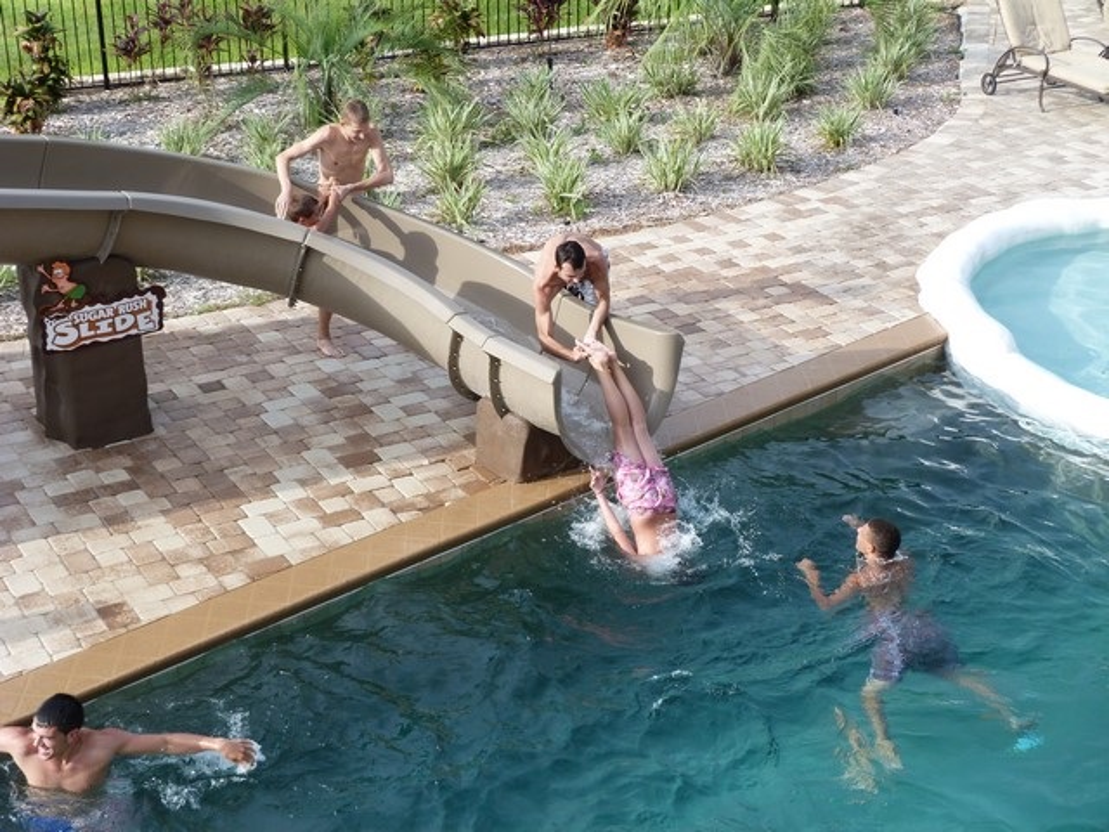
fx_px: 1922
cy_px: 416
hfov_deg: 32.2
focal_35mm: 60
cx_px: 554
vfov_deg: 24.4
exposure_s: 1/320
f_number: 4
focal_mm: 10.8
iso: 80
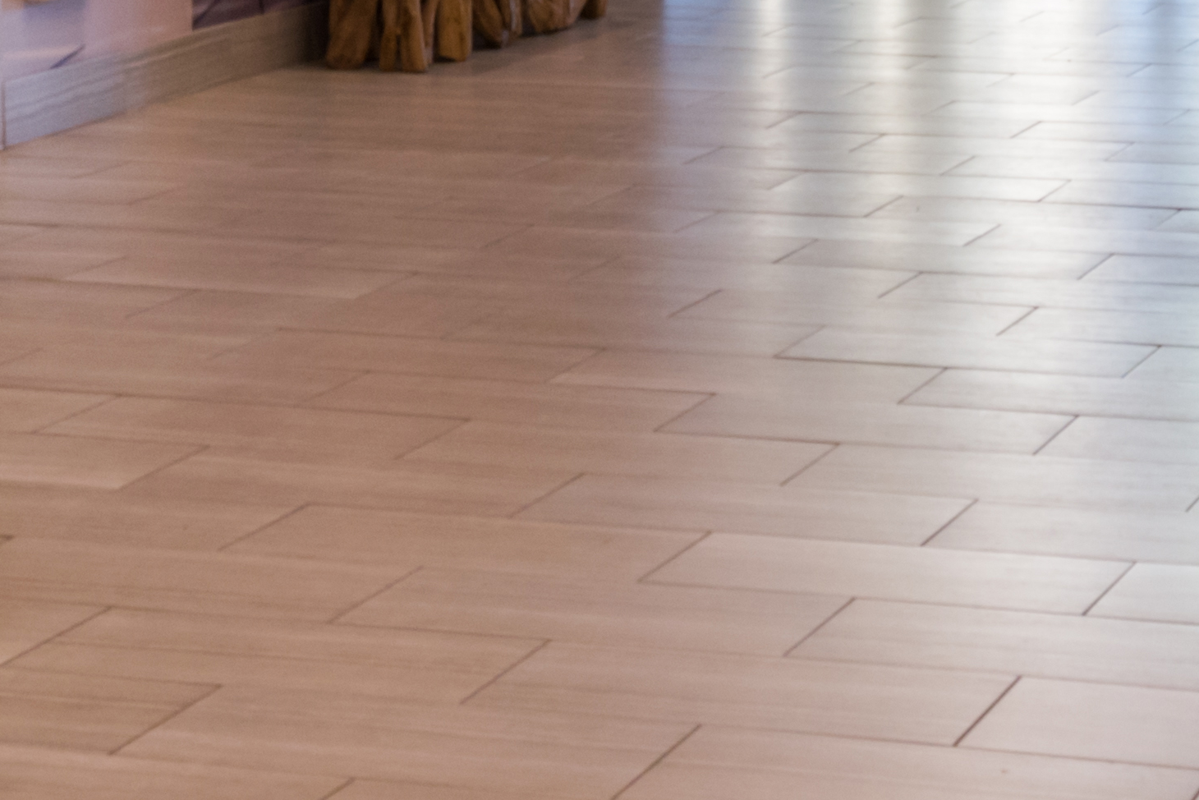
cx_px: 864
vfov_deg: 10.4
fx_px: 4031
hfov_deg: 16.9
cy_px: -798
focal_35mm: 121
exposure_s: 1/15
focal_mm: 24
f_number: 9.5
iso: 400
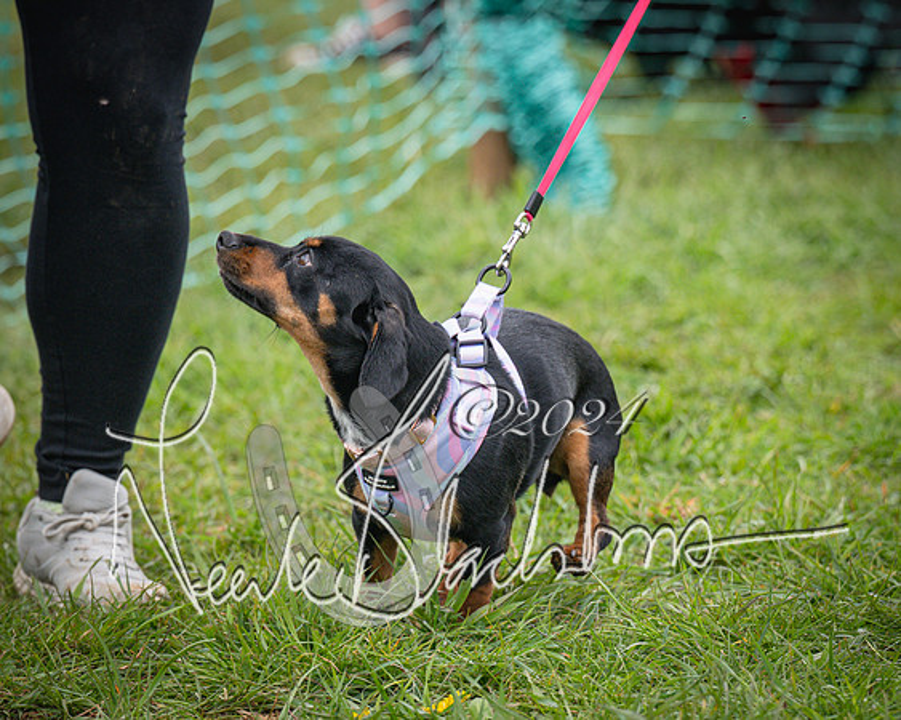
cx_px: 362
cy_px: 674
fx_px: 7026
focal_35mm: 264
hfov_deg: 7.3
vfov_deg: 5.9
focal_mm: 125
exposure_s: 1/1600
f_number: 4
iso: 400
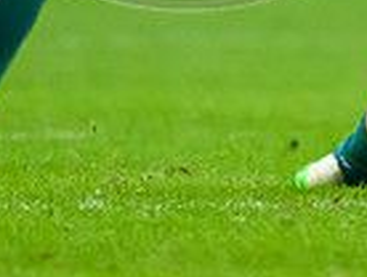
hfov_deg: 0.5
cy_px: -53
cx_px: 657
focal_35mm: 3797
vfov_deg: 0.4
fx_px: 40326
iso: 5000
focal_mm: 560
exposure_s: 1/1600
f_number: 4
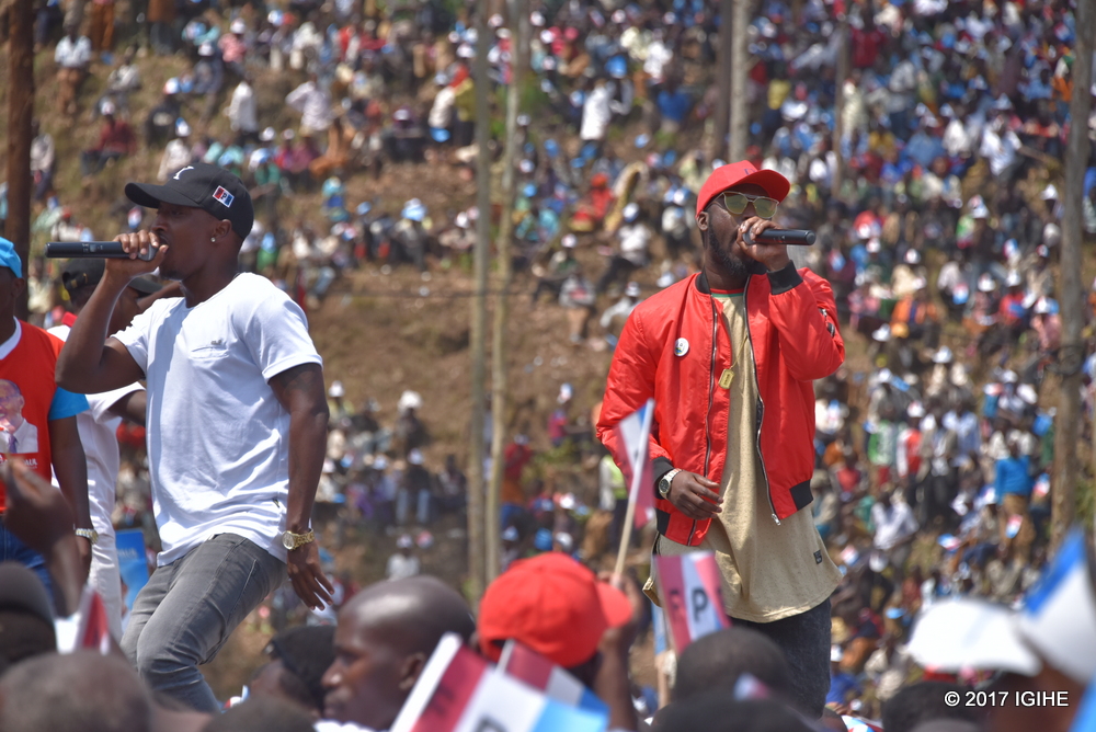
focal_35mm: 200
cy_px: 366
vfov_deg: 6.9
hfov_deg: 10.3
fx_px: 6092
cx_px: 548
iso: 500
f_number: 6.3
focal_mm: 200
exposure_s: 1/2000
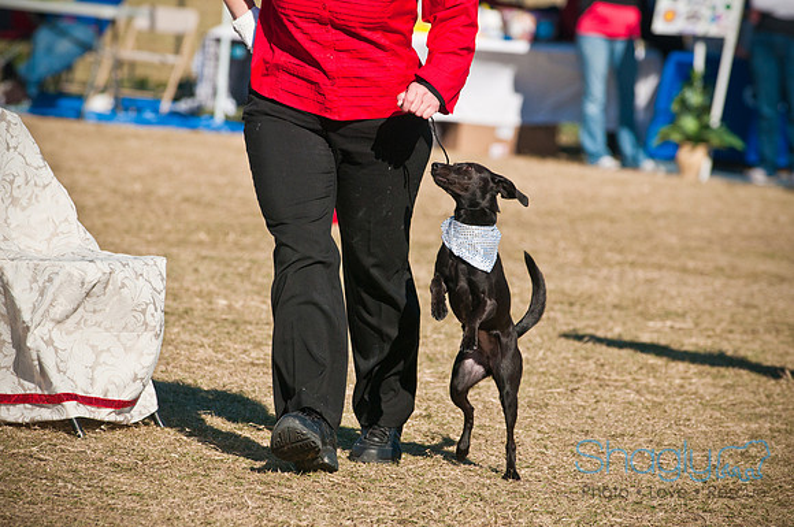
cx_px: 397
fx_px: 6607
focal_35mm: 300
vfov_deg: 4.6
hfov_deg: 6.9
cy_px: 264
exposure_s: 1/3200
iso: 400
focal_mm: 200
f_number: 5.6
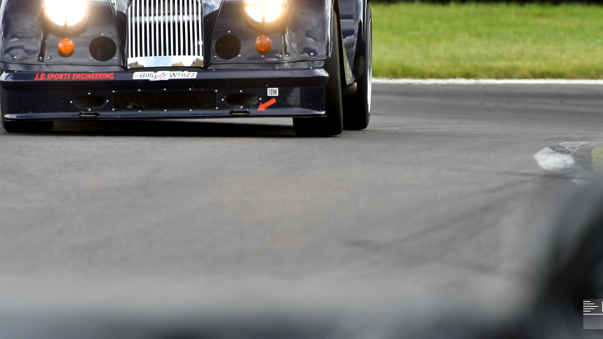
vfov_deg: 2.1
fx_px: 9417
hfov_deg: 3.7
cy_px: 131
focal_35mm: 589
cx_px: 344
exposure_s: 1/500
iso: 400
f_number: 4
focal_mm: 280
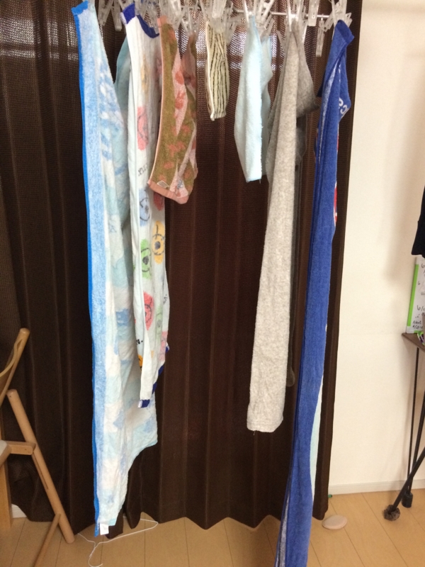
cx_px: 212
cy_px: 284
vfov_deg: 61.7
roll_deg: -1.4
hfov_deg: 48.2
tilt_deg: -15.5
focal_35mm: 29
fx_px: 475
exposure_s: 1/24
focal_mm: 4.15
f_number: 2.2
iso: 320
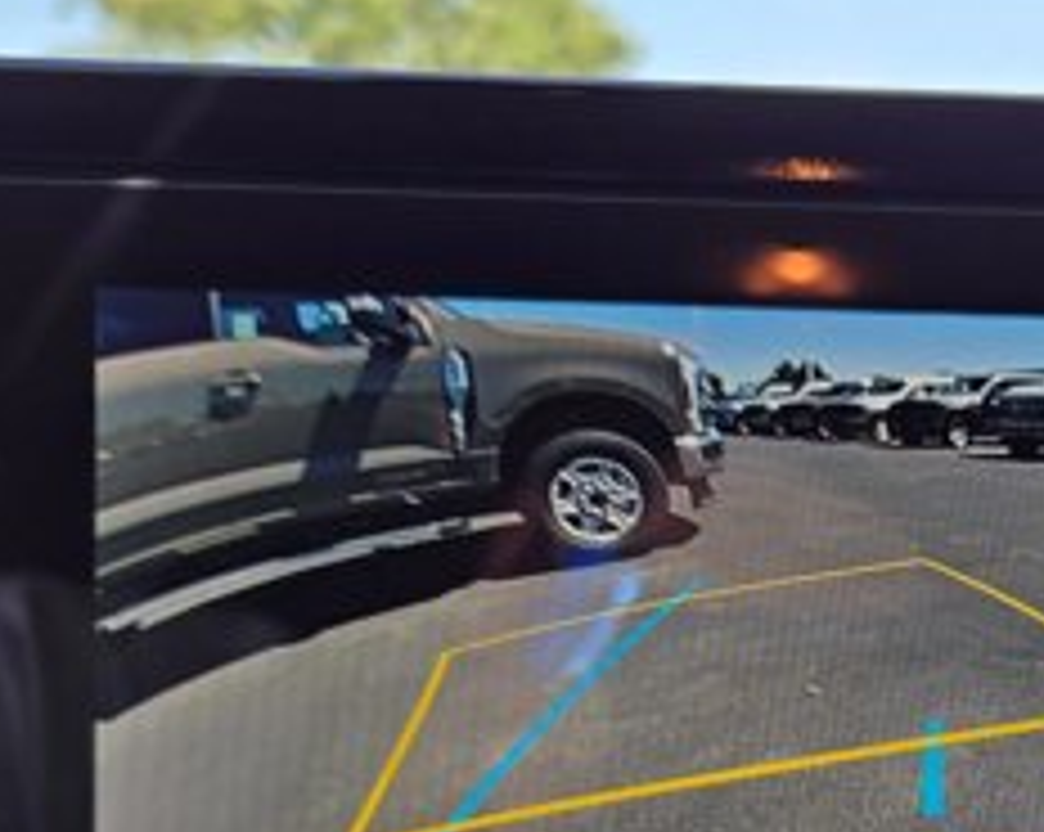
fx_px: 1913
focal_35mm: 62
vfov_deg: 23.6
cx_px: 909
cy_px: 805
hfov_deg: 29.4
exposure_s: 1/238
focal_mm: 5.4
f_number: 1.8
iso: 25
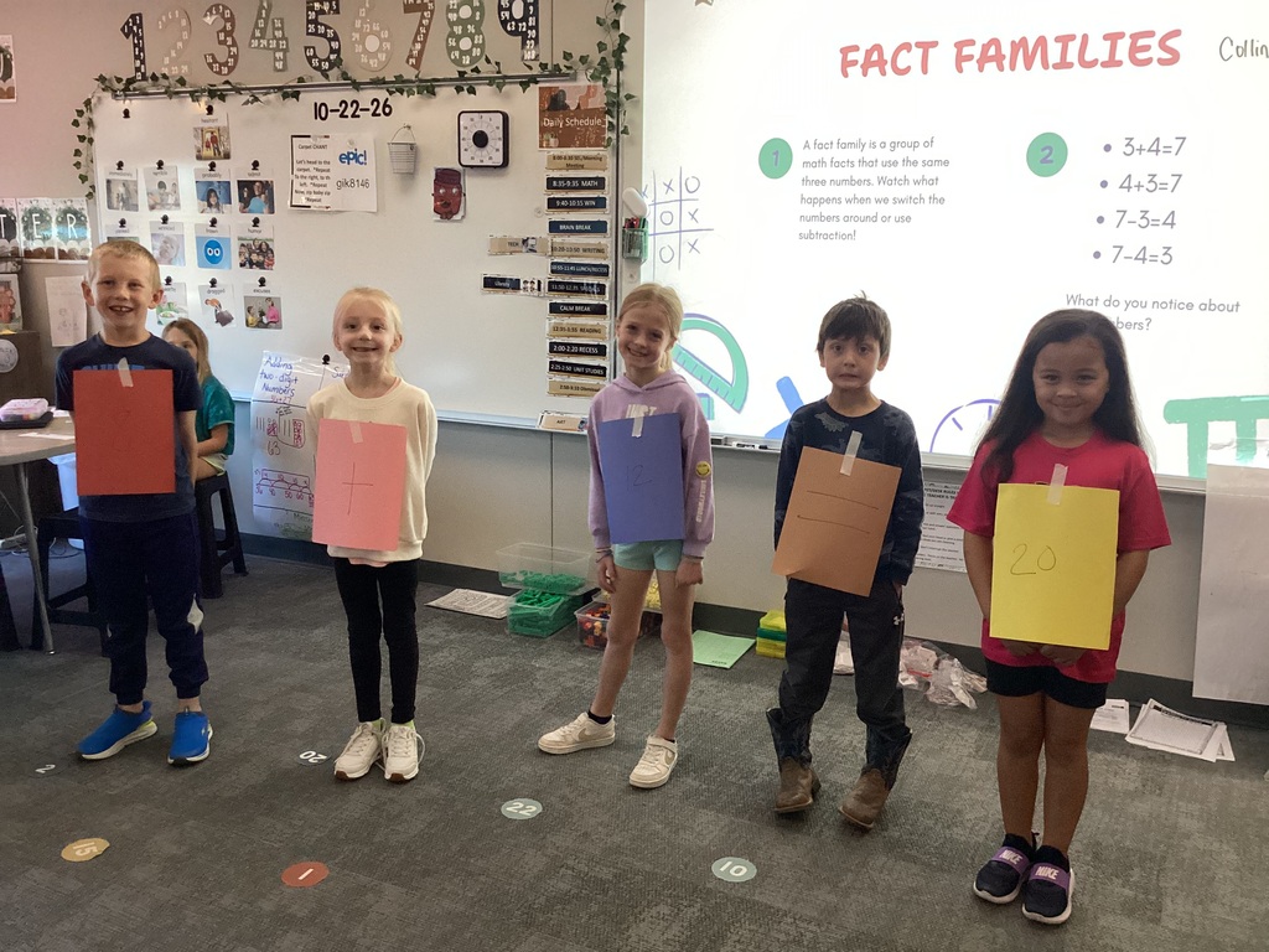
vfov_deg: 45.4
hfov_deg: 58.4
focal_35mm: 31
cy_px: 476
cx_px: 634
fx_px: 1136
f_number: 2.4
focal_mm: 3.3
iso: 250
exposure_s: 1/60
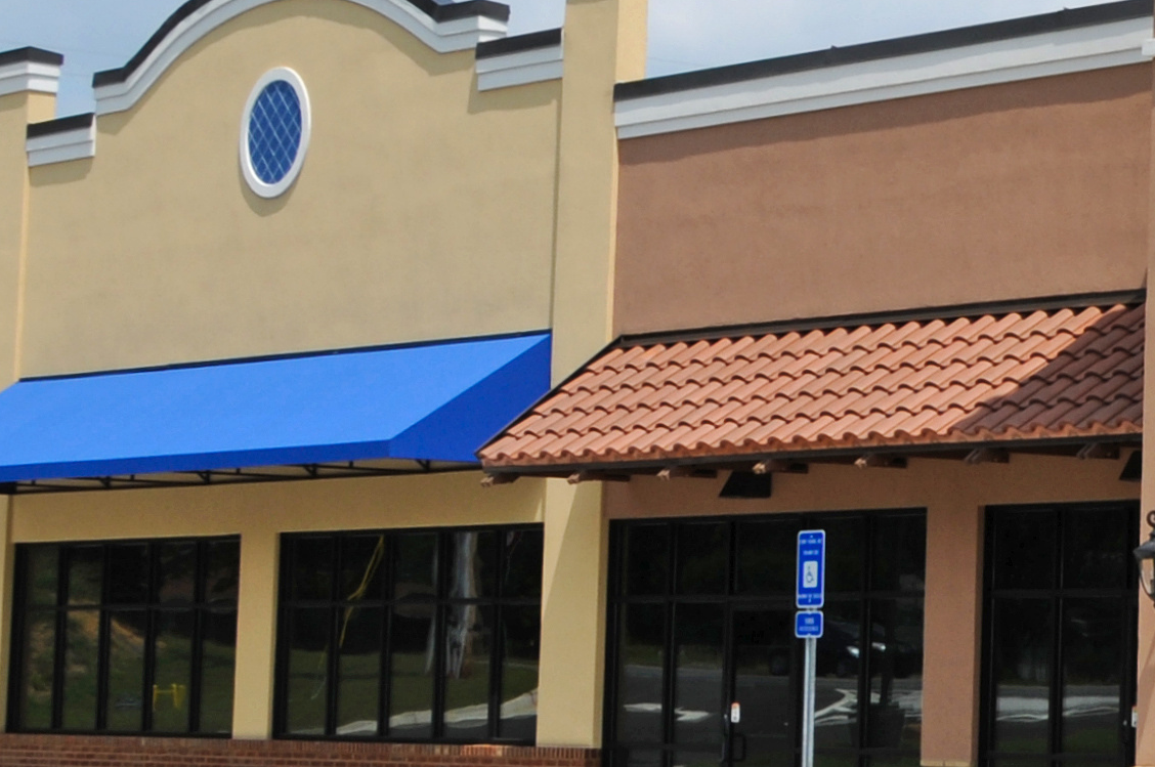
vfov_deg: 12.0
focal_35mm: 114
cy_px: 214
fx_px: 3653
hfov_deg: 15.9
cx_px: 1924
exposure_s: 1/160
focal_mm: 20
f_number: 11
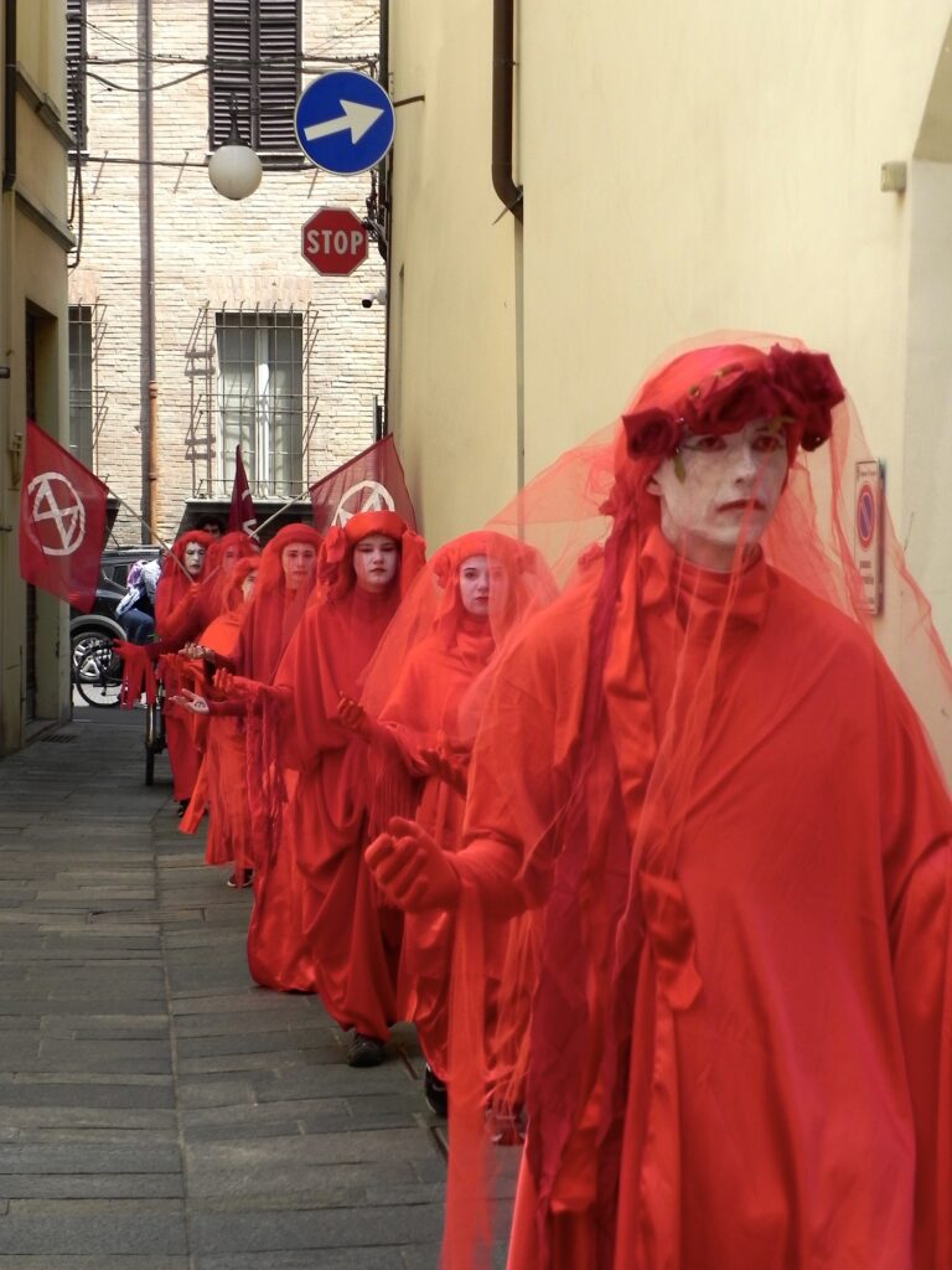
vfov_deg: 23.0
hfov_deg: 17.4
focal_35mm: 85
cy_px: 635
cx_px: 476
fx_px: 3117
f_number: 4
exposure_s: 1/800
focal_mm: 15.1
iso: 160
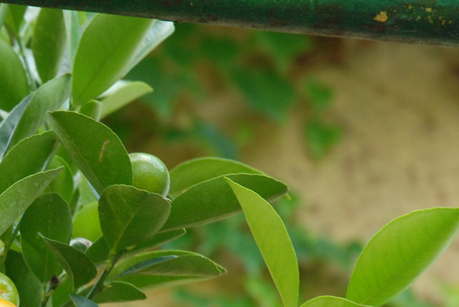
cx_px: -93
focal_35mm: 258
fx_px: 3293
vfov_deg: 5.3
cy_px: 325
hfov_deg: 7.9
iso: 500
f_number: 6.3
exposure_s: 1/80
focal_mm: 62
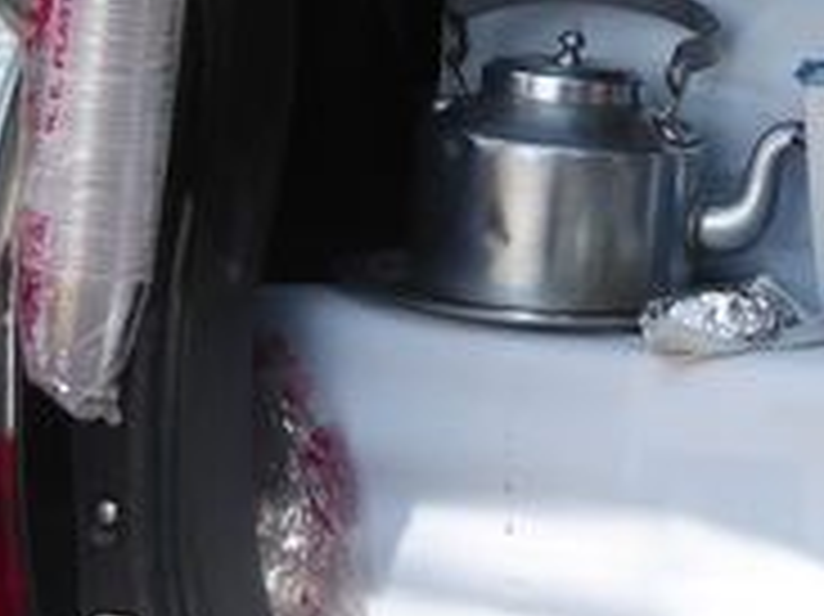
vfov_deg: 8.0
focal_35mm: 184
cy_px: 49
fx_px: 4377
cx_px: 1333
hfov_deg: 10.3
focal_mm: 7.2
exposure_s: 1/250
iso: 80
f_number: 3.8
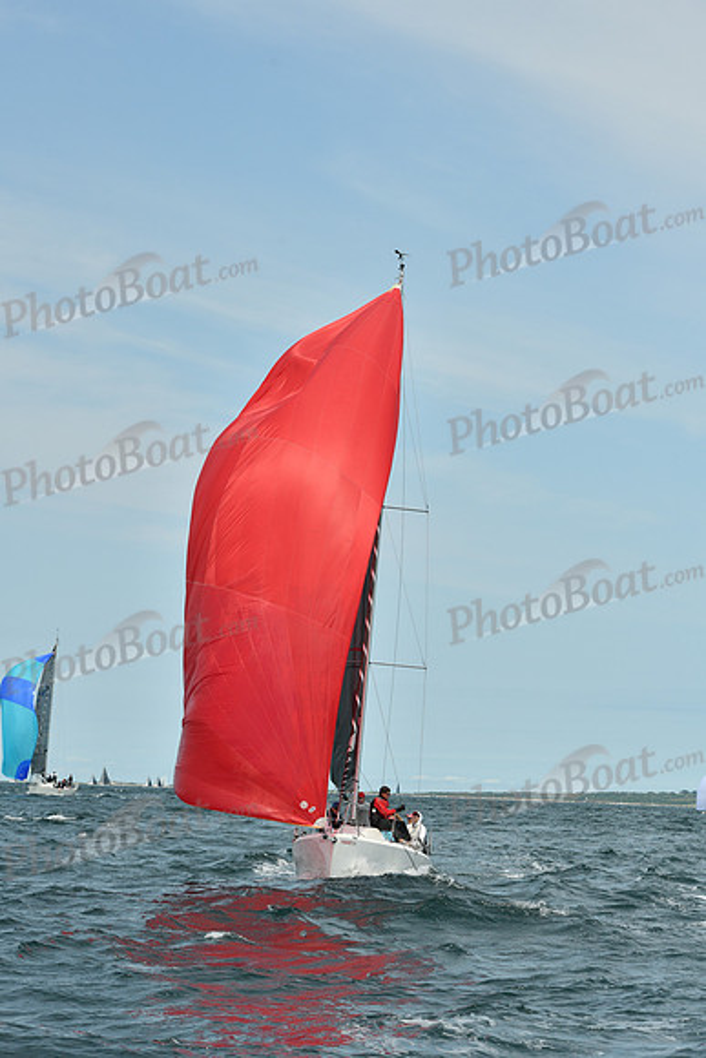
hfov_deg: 14.4
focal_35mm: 95
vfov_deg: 21.5
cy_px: 529
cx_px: 353
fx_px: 2793
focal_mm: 95
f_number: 9
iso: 320
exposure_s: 1/1250
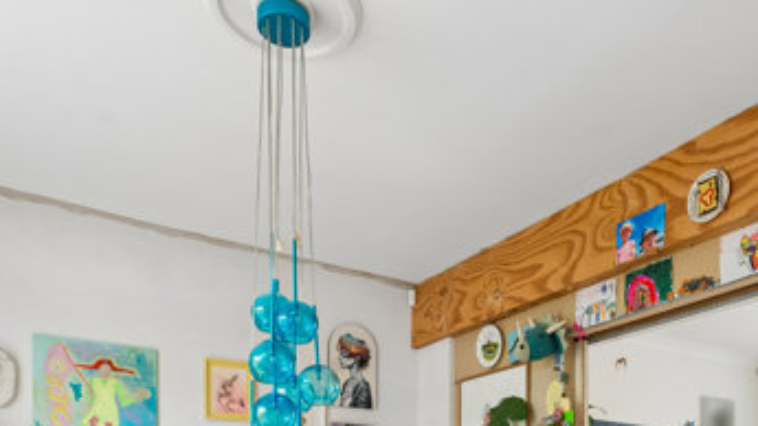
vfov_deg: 29.7
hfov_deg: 57.3
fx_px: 683
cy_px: 513
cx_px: 477
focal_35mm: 34
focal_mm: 14
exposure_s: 1/6
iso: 320
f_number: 9
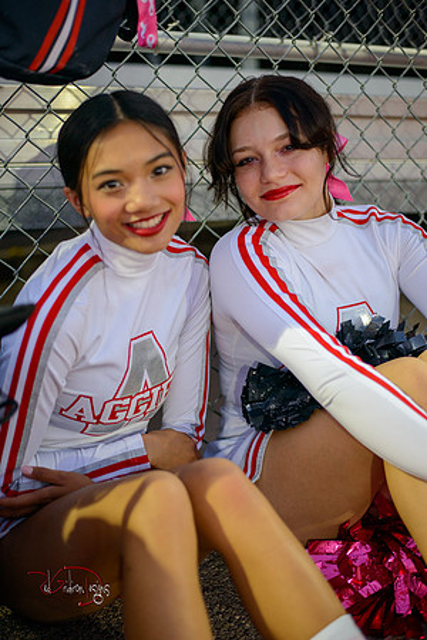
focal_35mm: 50
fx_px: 890
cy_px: 320
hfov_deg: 27.0
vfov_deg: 39.6
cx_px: 214
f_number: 1.8
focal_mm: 50
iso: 400
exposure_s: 1/200
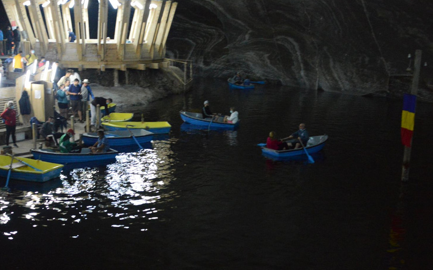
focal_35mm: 48
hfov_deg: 41.8
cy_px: 144
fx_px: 566
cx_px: 196
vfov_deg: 26.9
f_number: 4
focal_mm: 36
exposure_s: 1/30
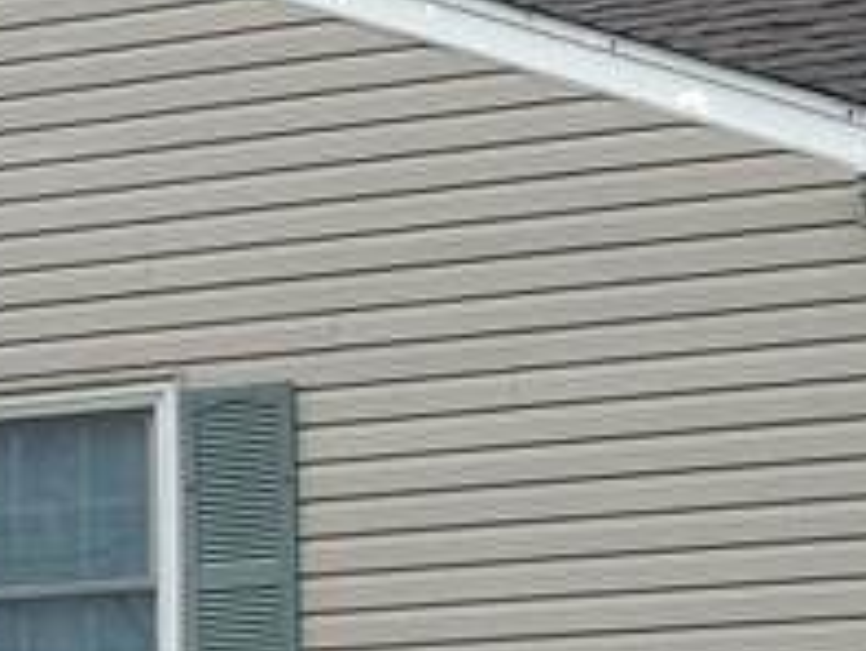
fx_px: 4681
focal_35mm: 187
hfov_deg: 10.3
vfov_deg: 7.9
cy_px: 603
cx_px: -347
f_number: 4
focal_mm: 6.4
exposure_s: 1/250
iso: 125
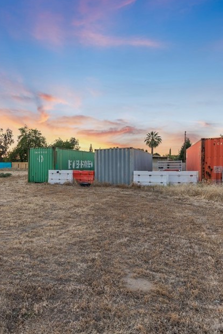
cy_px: 168
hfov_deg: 50.7
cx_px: 35
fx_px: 213
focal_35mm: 23
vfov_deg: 76.1
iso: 80
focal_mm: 14
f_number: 4
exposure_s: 1/60
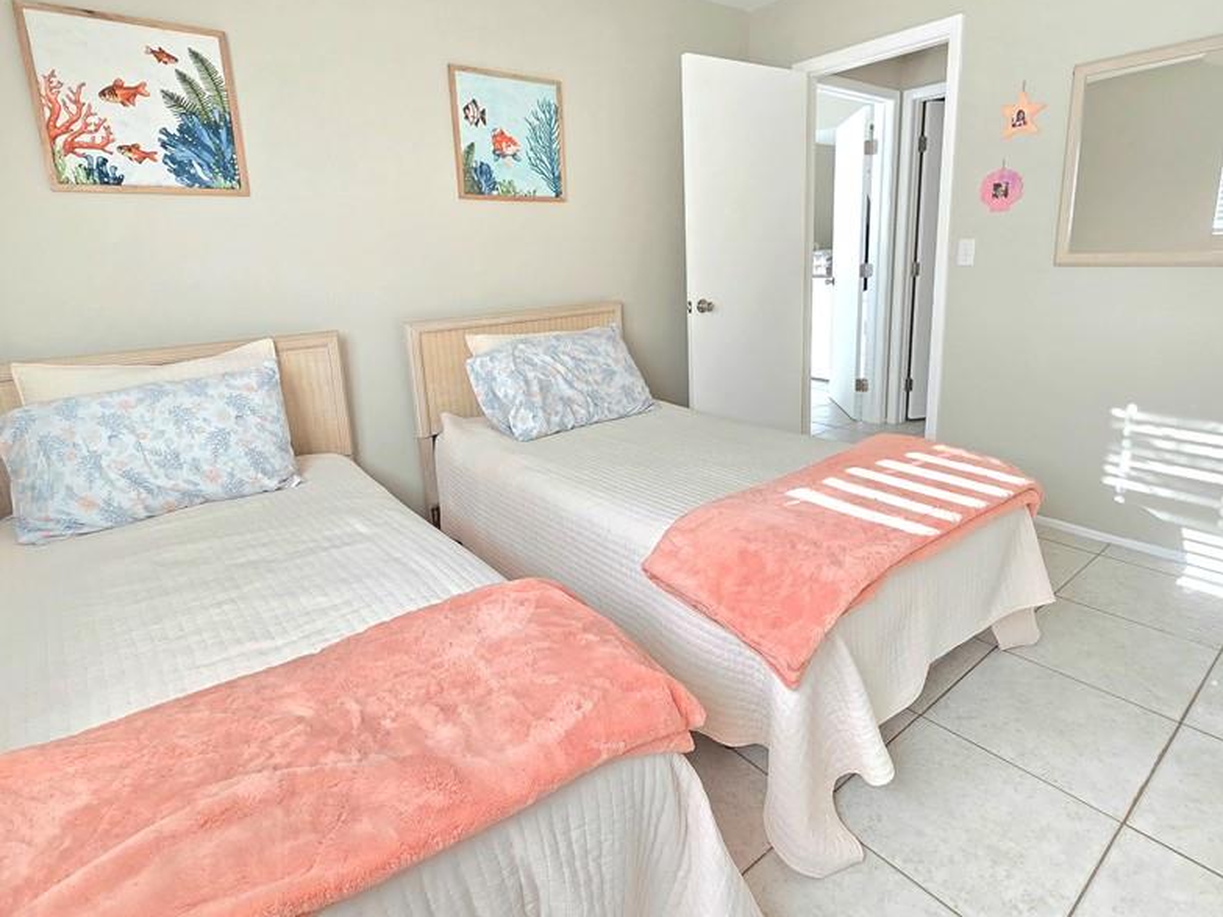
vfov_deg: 74.3
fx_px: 601
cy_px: 392
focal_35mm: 17
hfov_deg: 90.9
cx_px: 650
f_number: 2.2
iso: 200
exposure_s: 1/60.2
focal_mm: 2.2
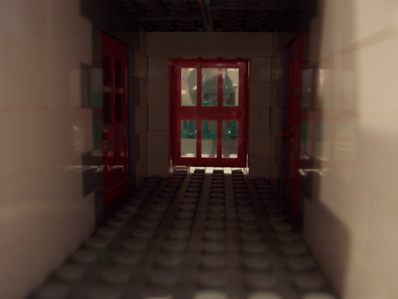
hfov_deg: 51.4
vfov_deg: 39.7
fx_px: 414
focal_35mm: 36
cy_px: 150
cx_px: 199
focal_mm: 5.6
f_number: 2.8
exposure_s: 1/8
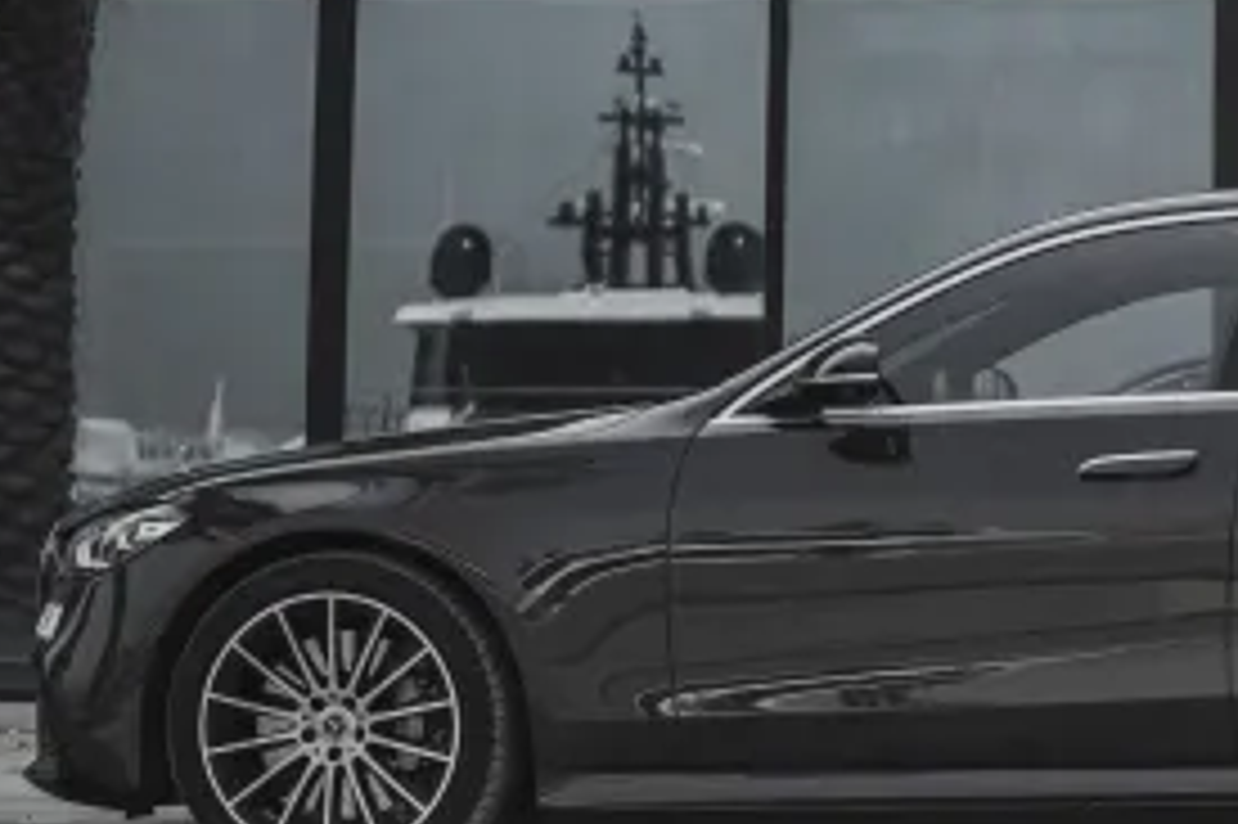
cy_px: 234
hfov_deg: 19.2
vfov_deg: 13.4
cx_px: 1369
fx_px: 3505
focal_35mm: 102
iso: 100
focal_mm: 35
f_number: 1.4
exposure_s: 1/250
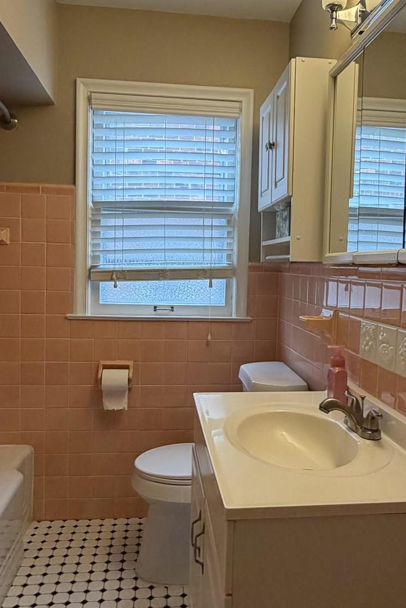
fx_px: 507
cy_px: 299
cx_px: 223
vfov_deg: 61.9
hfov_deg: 43.6
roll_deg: -1.5
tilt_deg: -2.3
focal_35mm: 30
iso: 200
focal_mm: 2.22
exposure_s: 1/120
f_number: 2.2
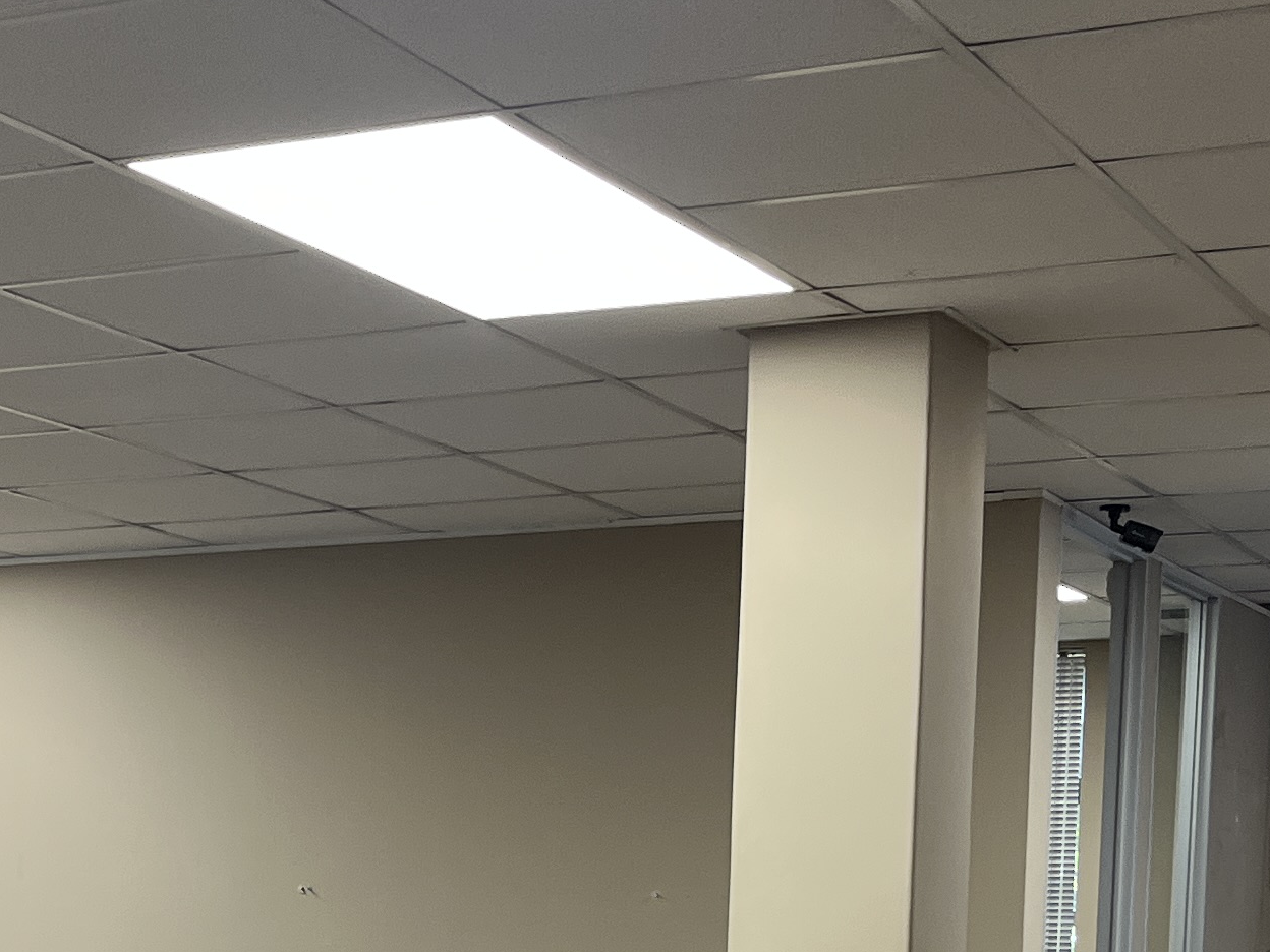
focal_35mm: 84
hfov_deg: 23.0
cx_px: 275
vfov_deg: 16.4
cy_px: 1300
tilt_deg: -5.0
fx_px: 3082
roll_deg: -1.1
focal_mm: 5.1
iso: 80
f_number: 1.6
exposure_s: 1/100
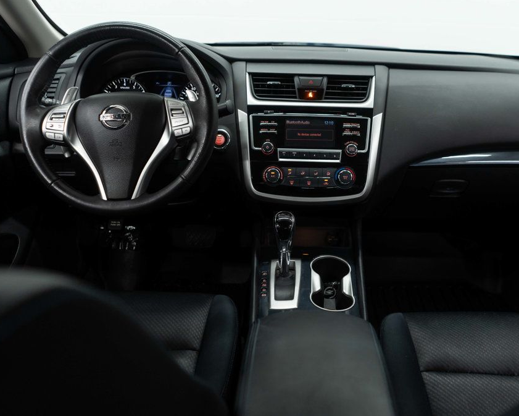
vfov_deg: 45.8
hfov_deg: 55.3
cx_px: 308
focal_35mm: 32
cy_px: 209
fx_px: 492
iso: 800
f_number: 3.2
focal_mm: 28
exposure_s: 1/60
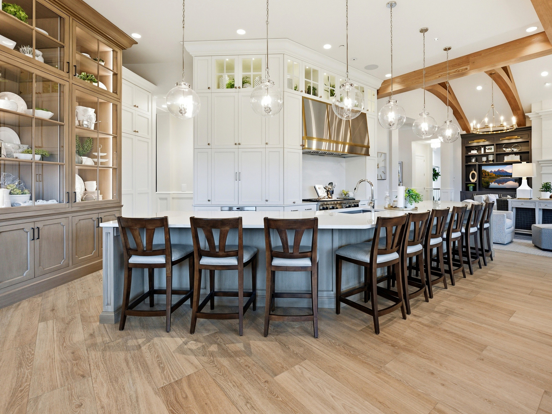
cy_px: 182
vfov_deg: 74.4
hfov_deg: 90.8
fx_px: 271
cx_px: 301
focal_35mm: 17
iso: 1600
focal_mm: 14
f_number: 4
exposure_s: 1/4000
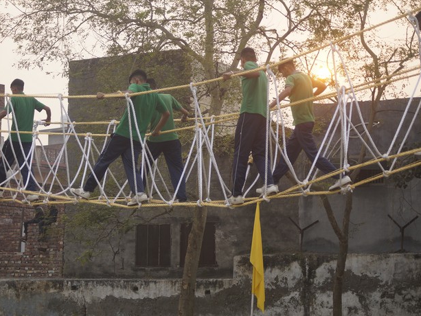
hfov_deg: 21.6
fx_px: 1101
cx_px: 195
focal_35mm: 91
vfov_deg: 16.3
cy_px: 158
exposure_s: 1/125
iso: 100
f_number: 4.5
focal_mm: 55
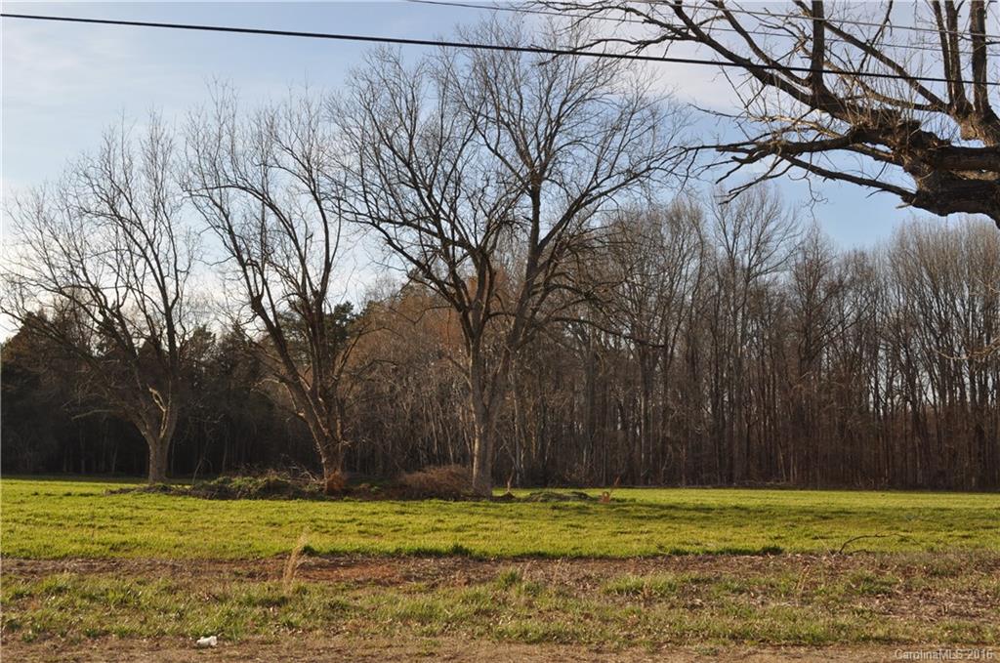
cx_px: 500
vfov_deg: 34.1
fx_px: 1081
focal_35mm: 39
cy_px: 332
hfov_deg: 49.6
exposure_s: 1/200
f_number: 10
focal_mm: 26
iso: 200
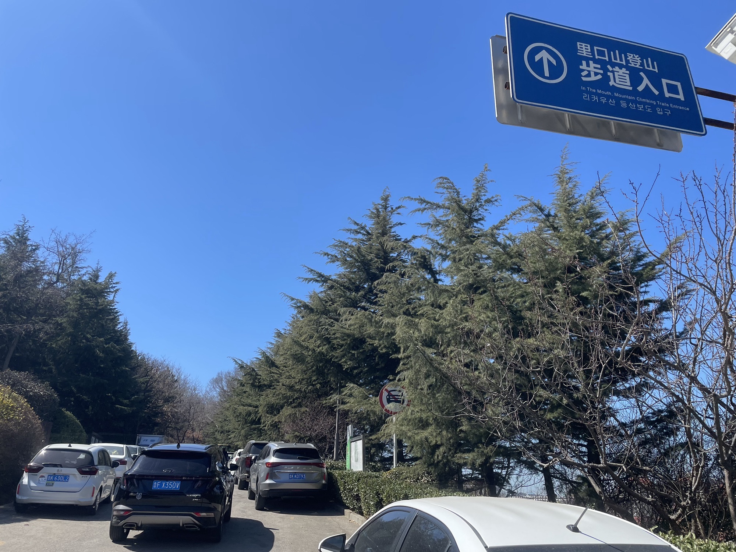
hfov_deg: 67.3
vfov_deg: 53.1
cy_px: 276
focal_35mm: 26
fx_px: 553
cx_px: 368
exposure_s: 1/2564
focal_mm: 4.2
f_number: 1.6
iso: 32
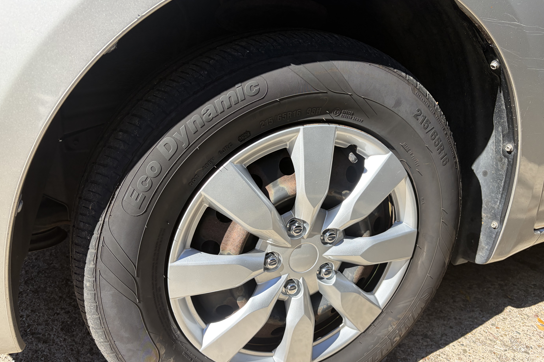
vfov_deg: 46.4
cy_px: 197
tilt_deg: -20.3
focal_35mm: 28
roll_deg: -5.1
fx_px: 423
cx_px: 269
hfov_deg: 65.5
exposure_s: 1/920
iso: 50
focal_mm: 5.96
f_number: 1.6
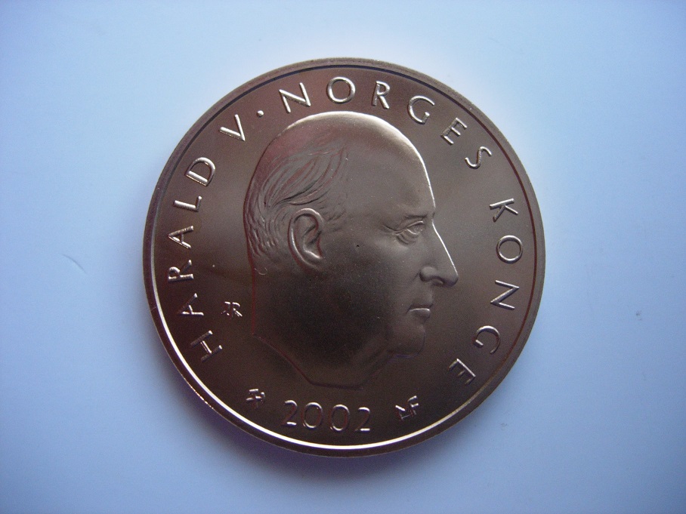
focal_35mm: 38
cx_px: 343
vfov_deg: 37.7
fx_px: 753
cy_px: 257
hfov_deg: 49.0
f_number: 2.8
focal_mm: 7.8
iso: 173
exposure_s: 1/32
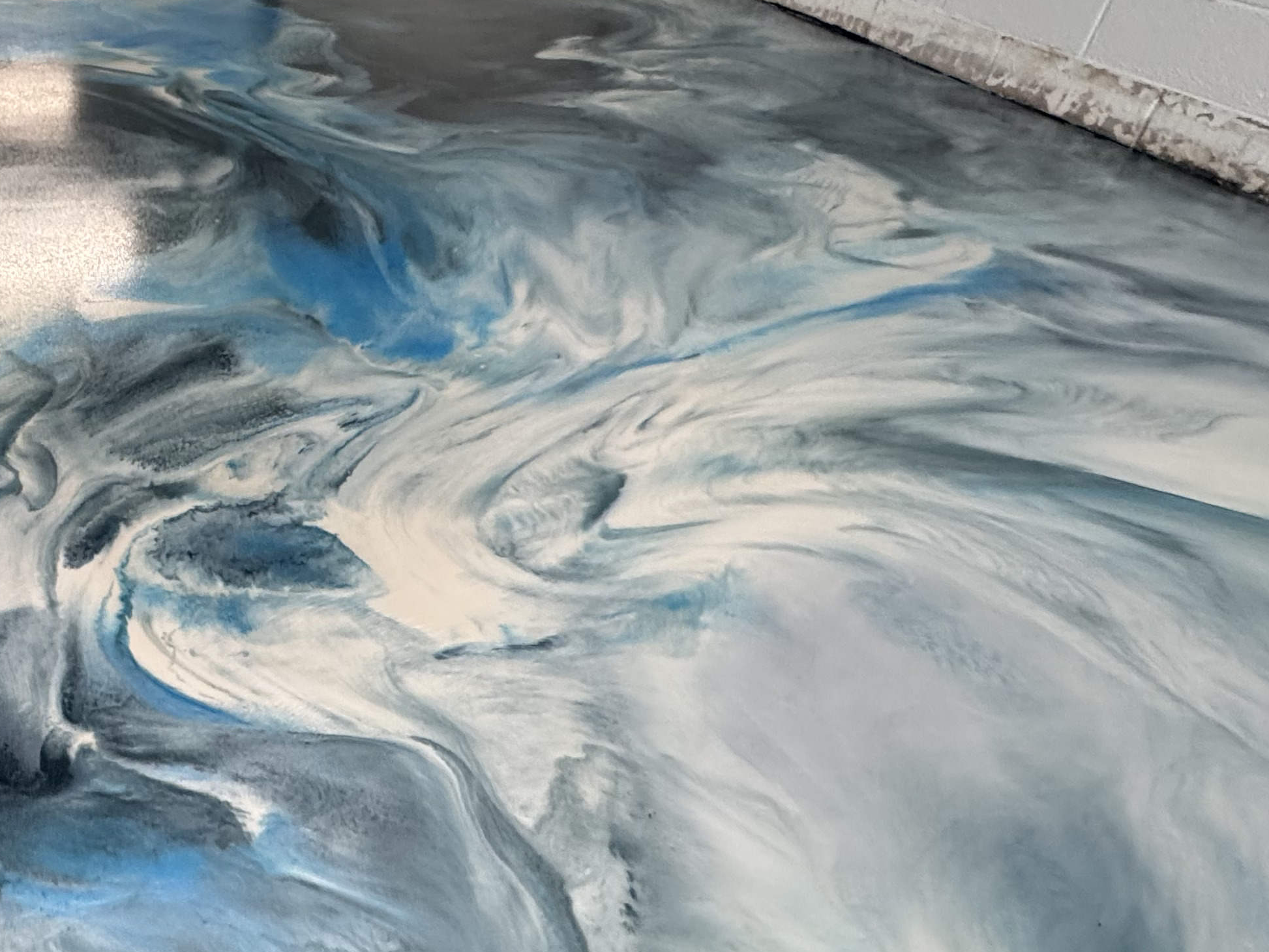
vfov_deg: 47.1
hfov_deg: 53.2
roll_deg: -0.8
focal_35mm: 29
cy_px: 282
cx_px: 105
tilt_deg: -27.6
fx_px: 1063
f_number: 2.2
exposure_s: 1/120
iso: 320
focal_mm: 2.22
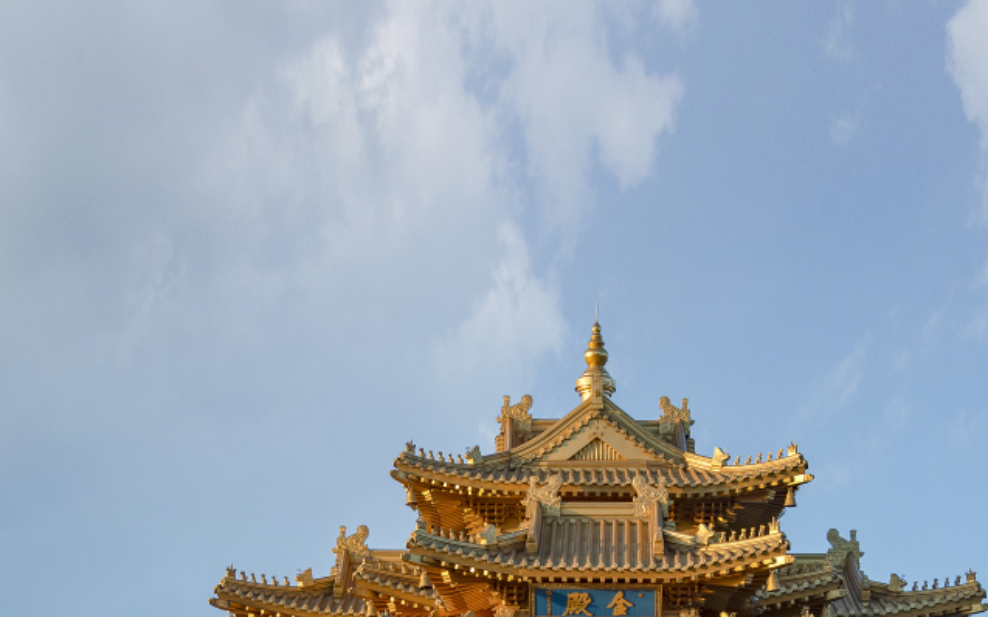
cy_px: 613
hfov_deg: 28.2
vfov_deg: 17.4
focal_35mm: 73
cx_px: 555
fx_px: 1965
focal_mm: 38
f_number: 4
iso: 200
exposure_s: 1/640
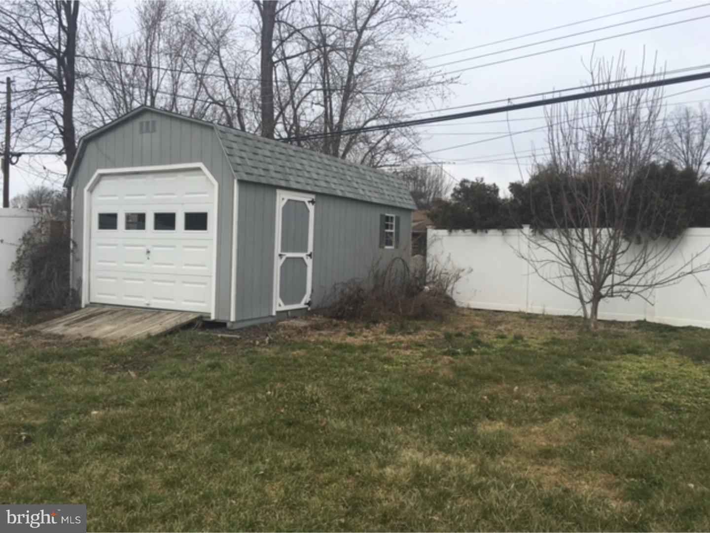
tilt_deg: -0.1
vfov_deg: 48.2
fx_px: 595
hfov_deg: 61.7
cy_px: 266
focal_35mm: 29
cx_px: 355
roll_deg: -1.2
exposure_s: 1/1202
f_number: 2.2
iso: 25
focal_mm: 4.15
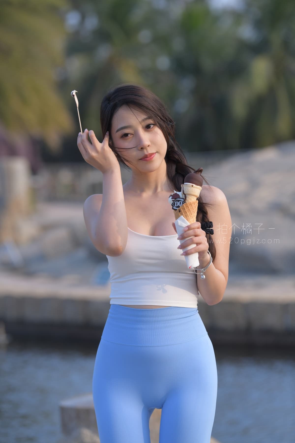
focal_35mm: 150
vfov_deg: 13.7
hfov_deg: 9.1
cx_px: 148
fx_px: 1844
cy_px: 222
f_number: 4
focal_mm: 150
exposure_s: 1/1250
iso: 360
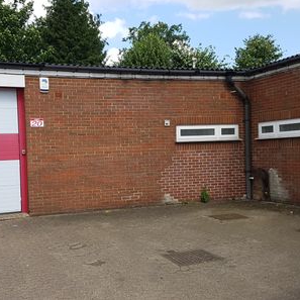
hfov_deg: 51.8
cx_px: 108
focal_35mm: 31
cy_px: 149
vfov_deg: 52.5
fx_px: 304
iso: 50
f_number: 1.7
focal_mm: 4.2
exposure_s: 1/1416
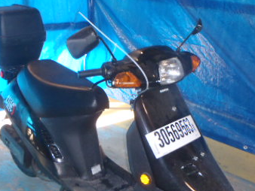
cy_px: 135
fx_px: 391
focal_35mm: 53
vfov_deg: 27.3
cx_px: 81
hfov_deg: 35.7
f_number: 3.5
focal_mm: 5
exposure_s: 1/30
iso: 250
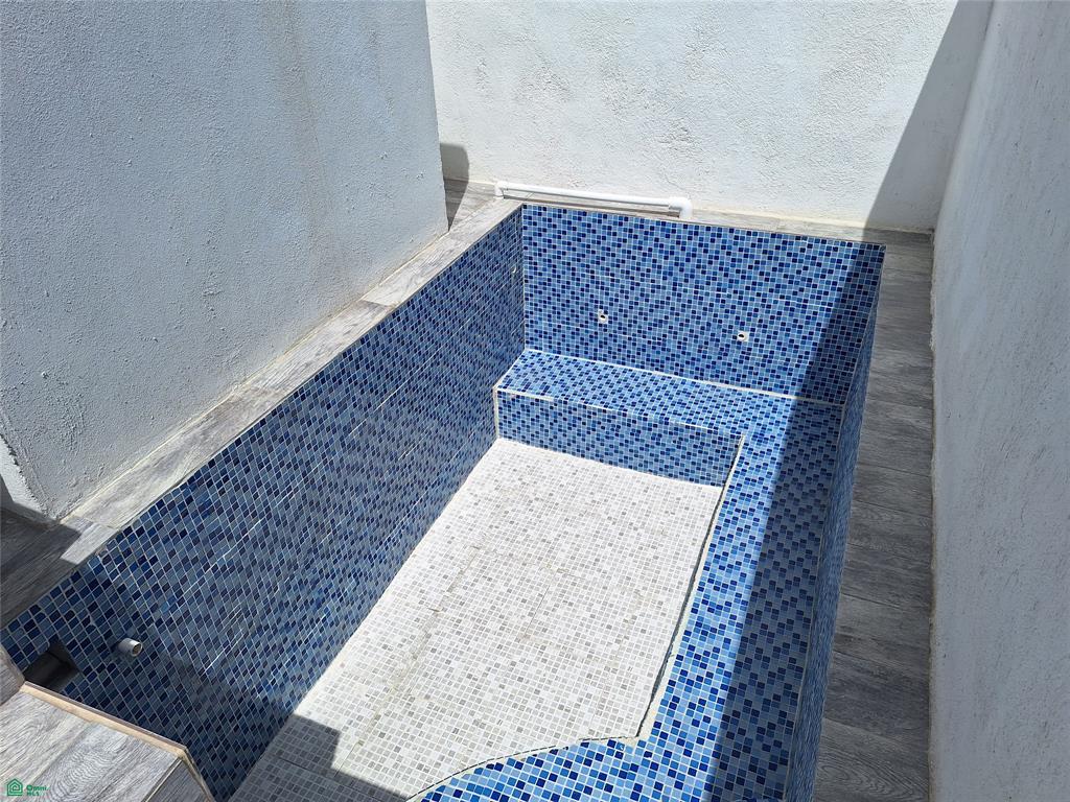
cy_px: 401
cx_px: 535
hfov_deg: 73.9
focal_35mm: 23
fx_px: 711
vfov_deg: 58.9
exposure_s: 1/6410
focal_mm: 5.54
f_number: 1.8
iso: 40
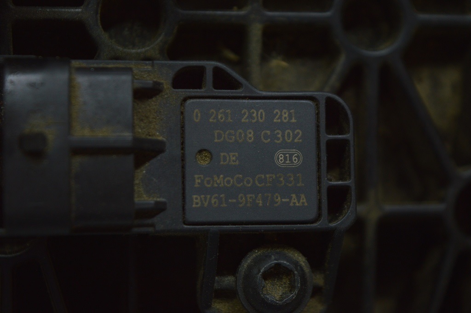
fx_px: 1078
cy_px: 156
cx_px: 236
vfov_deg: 16.5
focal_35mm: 82
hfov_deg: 24.6
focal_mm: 55
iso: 400
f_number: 5.6
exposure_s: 1/60
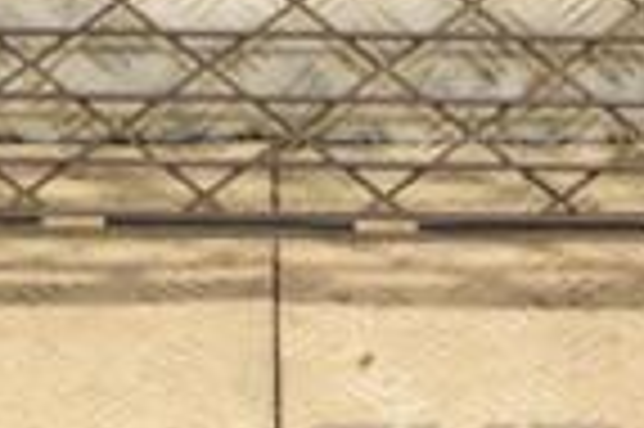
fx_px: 2698
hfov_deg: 13.6
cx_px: 221
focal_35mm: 151
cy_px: -108
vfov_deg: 8.9
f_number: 5
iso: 800
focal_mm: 24
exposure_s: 1/200
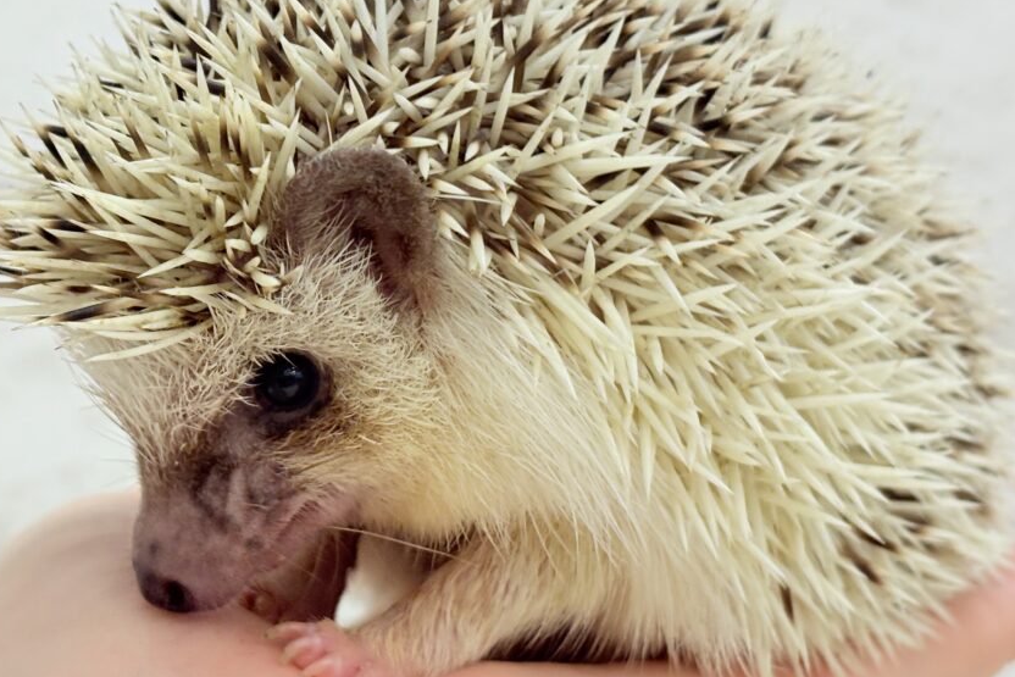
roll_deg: -8.6
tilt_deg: +5.1
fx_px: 2199
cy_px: 232
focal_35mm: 78
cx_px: 364
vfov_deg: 17.5
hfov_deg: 25.9
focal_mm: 5.96
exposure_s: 1/100
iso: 64
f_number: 1.6
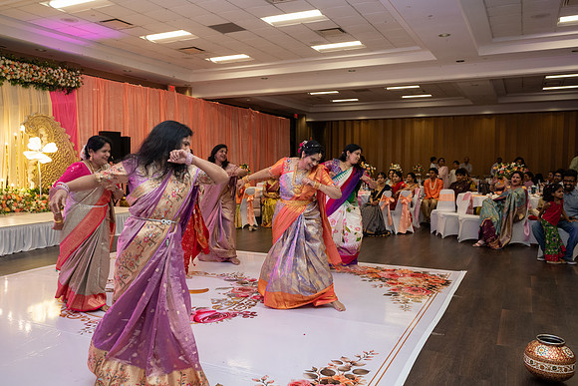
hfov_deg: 61.6
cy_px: 193
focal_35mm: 30
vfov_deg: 43.3
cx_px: 289
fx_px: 485
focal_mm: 30
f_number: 4
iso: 1250
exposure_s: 1/160
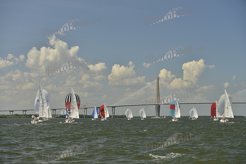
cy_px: 82
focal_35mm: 70
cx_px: 123
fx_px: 478
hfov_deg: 28.8
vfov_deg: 19.5
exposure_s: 1/1250
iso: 280
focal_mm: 70
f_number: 6.3
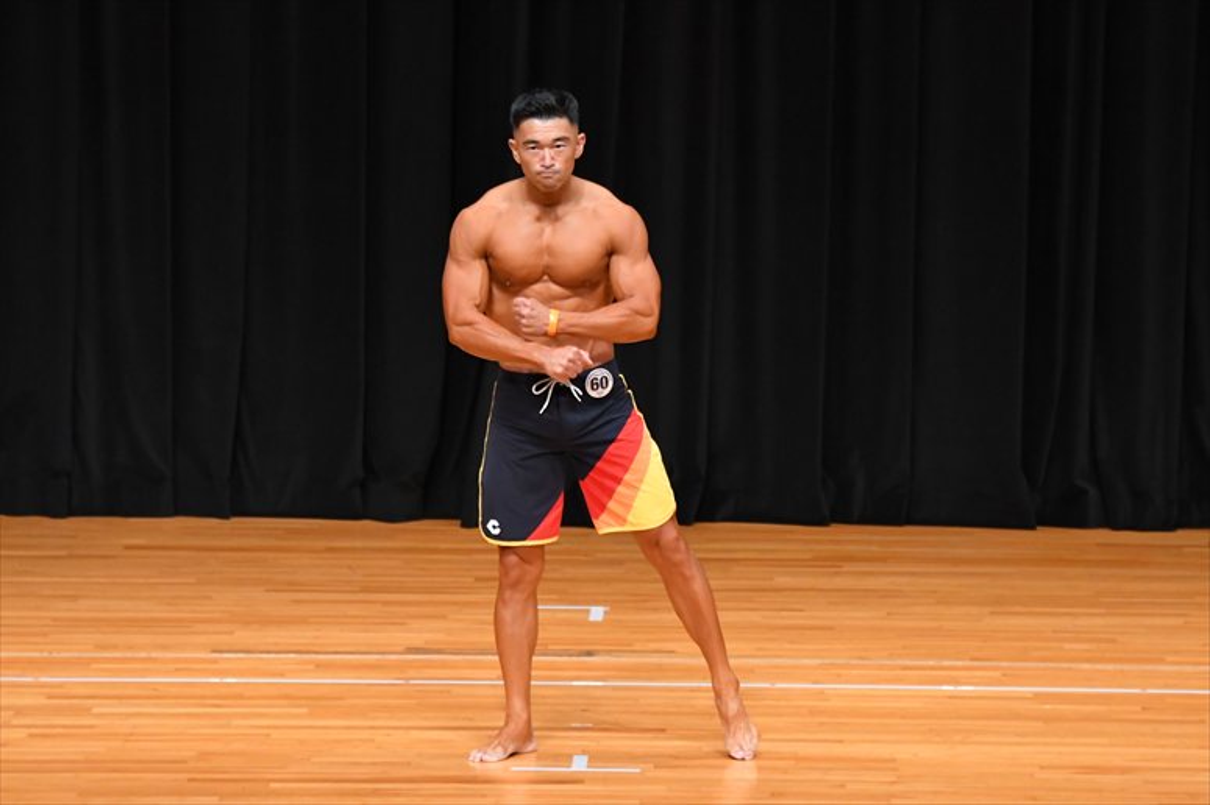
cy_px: 402
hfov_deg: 8.1
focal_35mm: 255
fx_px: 8567
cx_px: 605
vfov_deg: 5.4
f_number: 5.6
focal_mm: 170
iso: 4000
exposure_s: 1/400
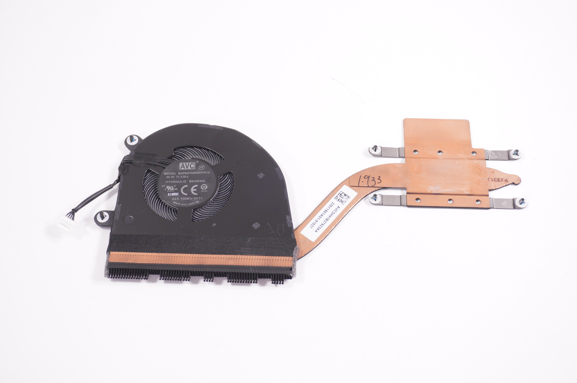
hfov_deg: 38.9
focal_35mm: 51
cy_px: 192
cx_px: 288
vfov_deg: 26.4
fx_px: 817
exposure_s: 1/250
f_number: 5.6
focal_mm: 34
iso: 1000
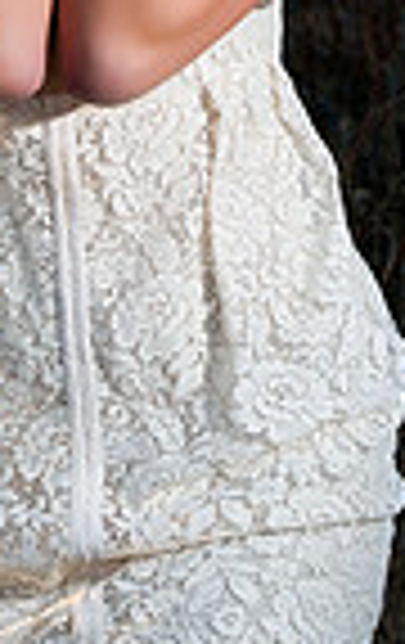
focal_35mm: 160
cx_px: 68
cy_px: 18
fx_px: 2812
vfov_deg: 12.9
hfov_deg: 8.2
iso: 200
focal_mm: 50
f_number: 5.6
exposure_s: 1/125
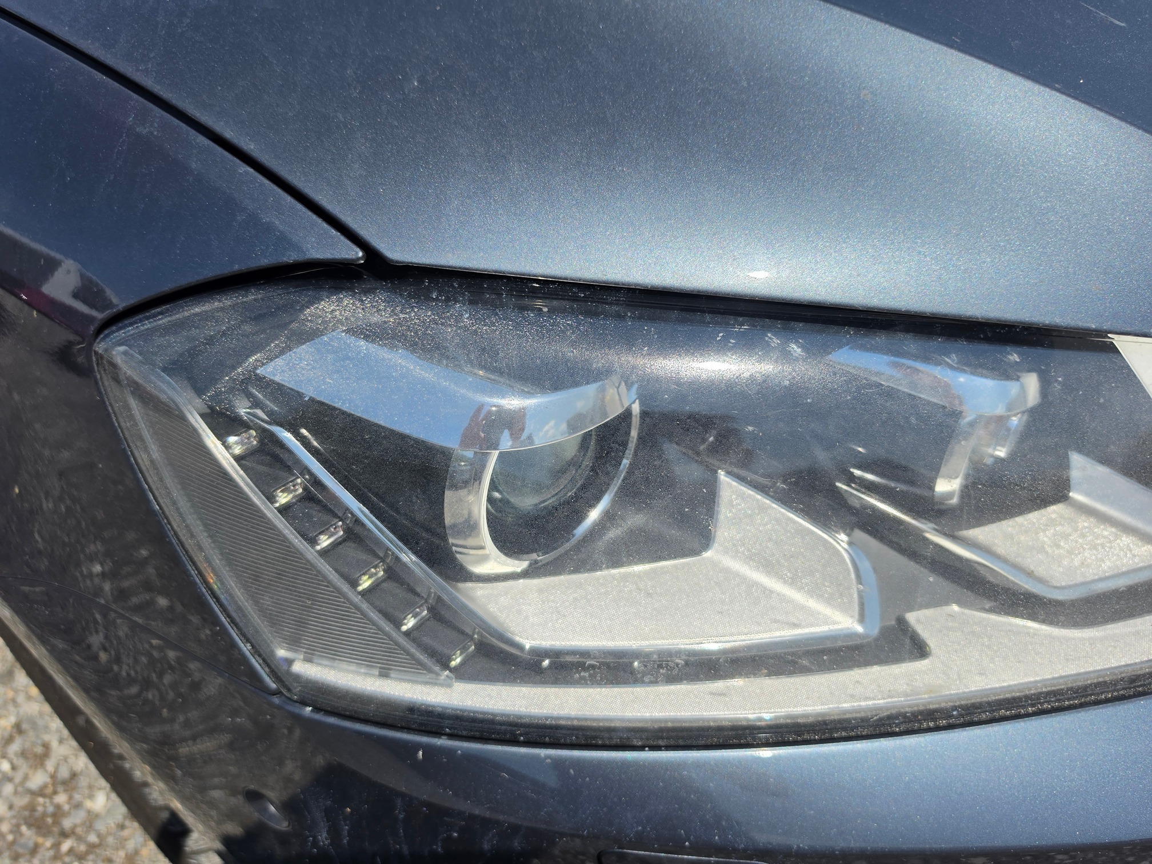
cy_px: 432
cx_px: 576
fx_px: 765
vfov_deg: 58.9
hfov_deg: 73.9
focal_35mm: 23
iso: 40
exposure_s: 1/7939
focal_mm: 6.5
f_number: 1.4
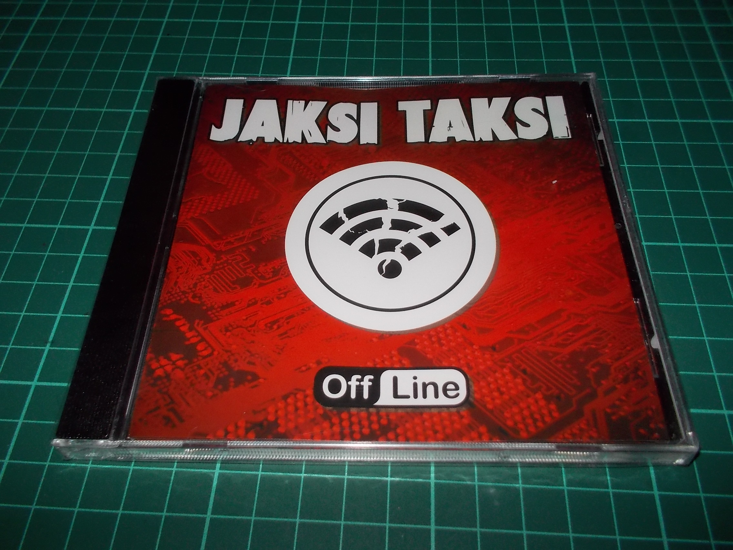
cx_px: 366
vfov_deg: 48.2
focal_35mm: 29
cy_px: 275
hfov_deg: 61.7
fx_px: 614
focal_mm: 4.1
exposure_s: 1/30
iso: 200
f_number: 3.3
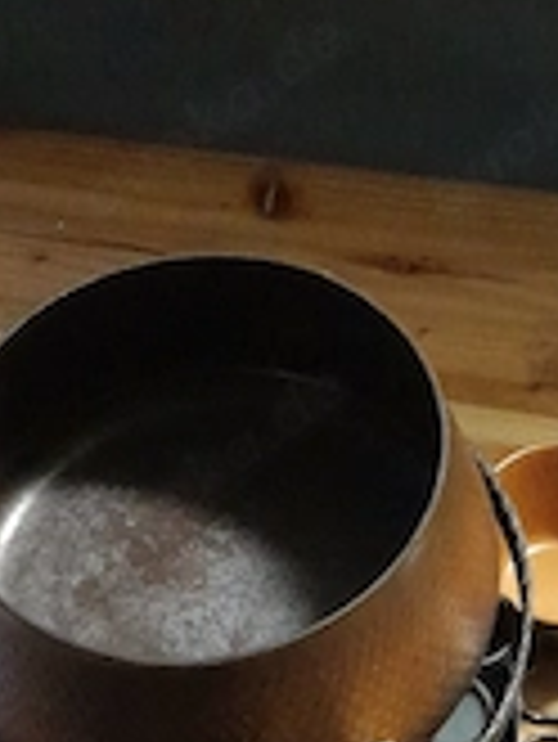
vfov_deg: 27.4
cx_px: 310
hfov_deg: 23.3
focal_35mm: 63
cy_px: 868
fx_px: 1352
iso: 1600
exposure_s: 1/20
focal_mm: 3.98
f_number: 1.8
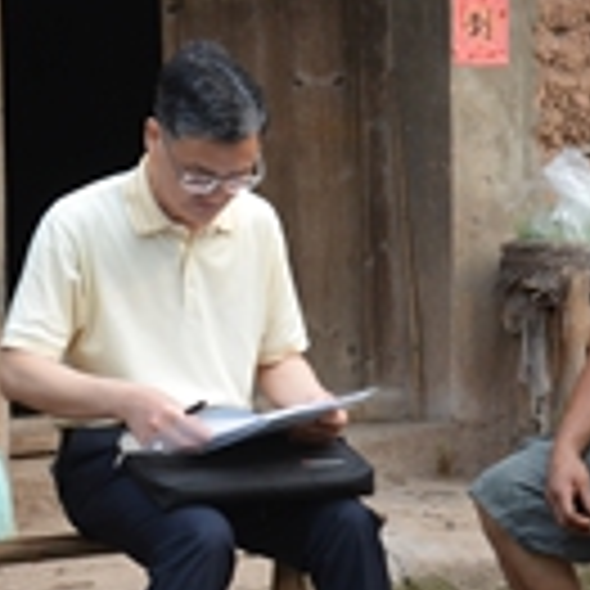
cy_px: 345
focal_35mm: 102
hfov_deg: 17.0
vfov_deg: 17.1
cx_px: 113
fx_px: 1959
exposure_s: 1/320
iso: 800
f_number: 9
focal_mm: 21
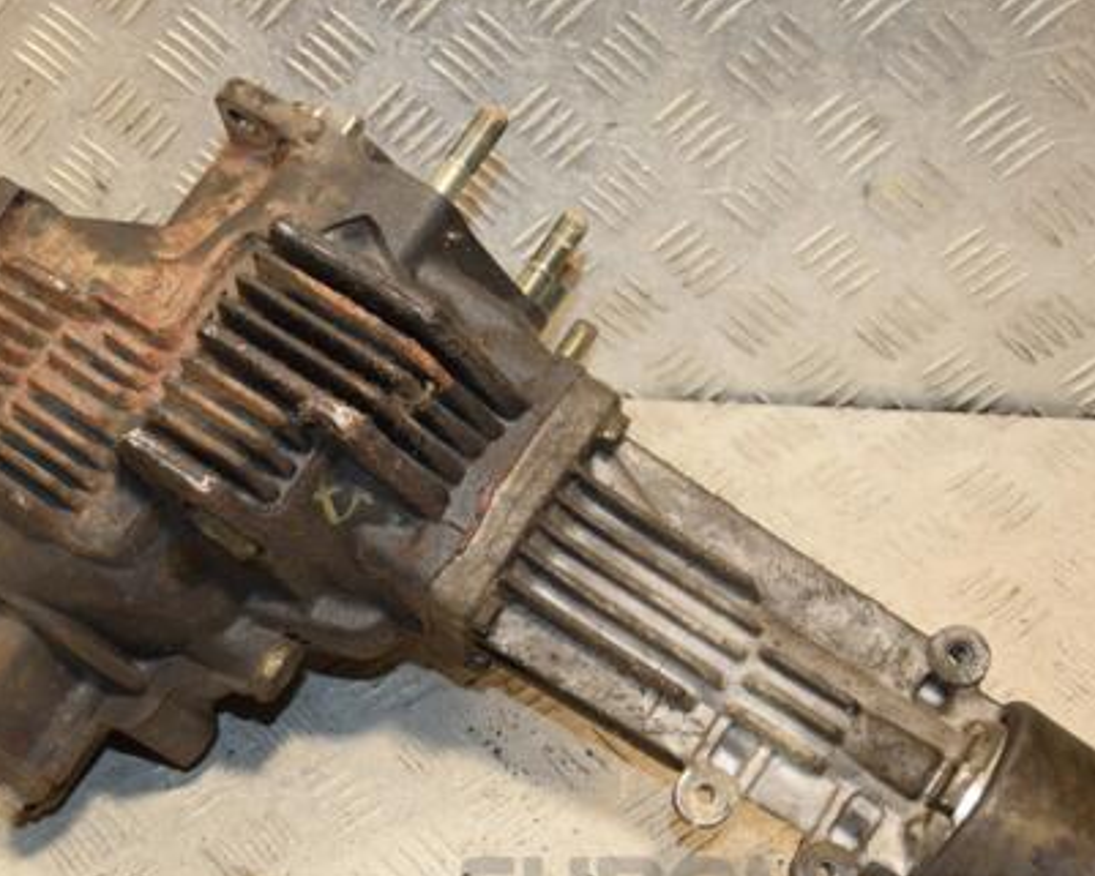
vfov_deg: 25.8
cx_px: 410
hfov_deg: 31.8
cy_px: 535
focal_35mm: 59
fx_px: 1913
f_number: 5
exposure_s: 1/160
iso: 800
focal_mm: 28
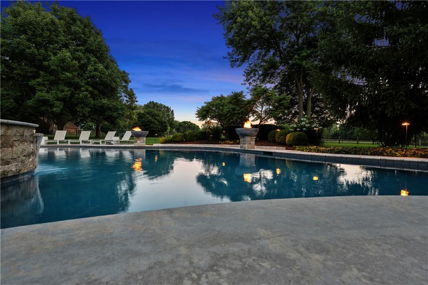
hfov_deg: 90.0
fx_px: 214
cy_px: 142
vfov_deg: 67.3
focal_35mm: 18
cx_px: 214
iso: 100
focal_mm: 18
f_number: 8
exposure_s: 1/2.5
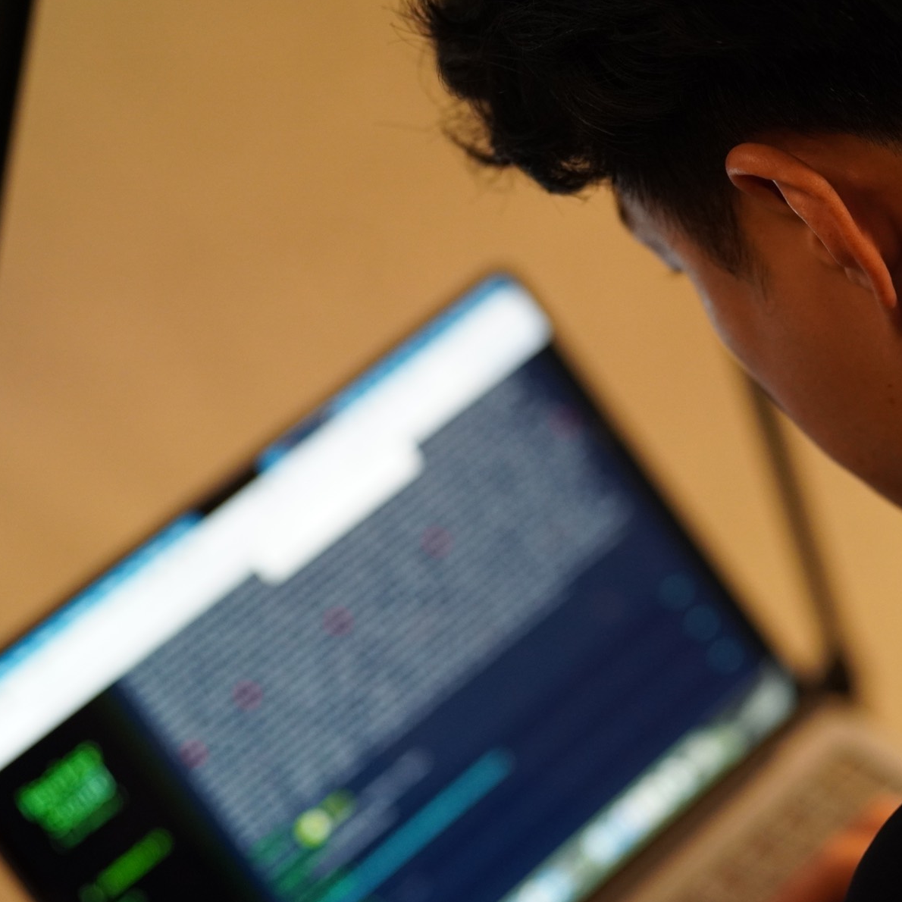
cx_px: 616
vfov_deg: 12.1
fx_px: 4264
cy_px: 453
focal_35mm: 145
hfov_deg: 12.1
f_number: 2.2
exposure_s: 1/160
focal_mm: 75
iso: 1600
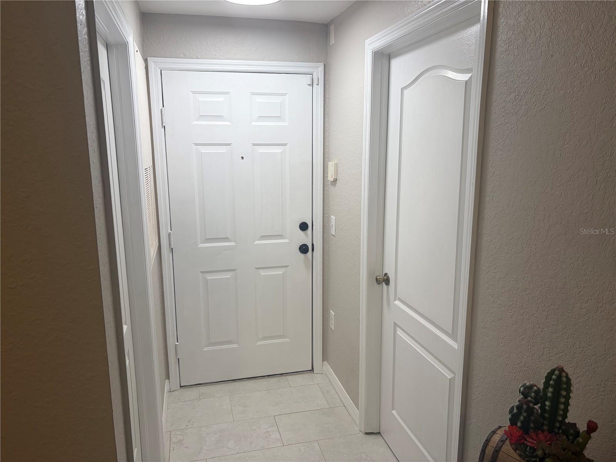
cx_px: 308
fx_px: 463
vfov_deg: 53.1
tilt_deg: -10.2
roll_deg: +0.3
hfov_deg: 67.3
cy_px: 231
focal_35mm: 26
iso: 80
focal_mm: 5.96
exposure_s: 1/120
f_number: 1.6
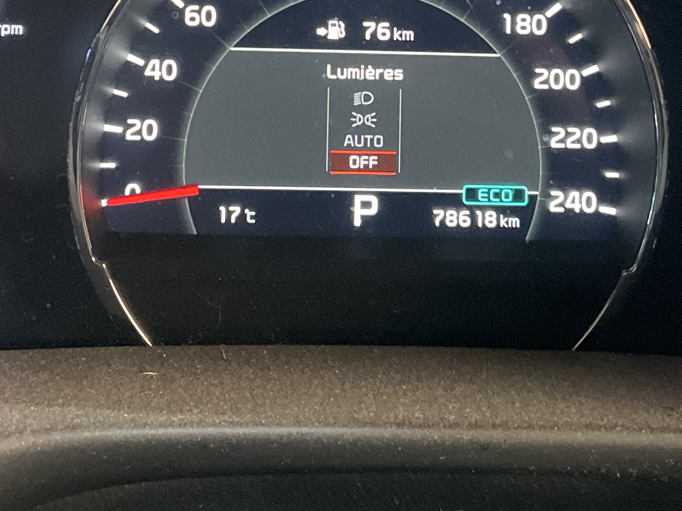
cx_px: 338
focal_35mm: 73
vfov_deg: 19.7
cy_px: 34
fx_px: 1438
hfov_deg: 26.7
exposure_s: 1/30
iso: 250
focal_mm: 3
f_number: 1.8
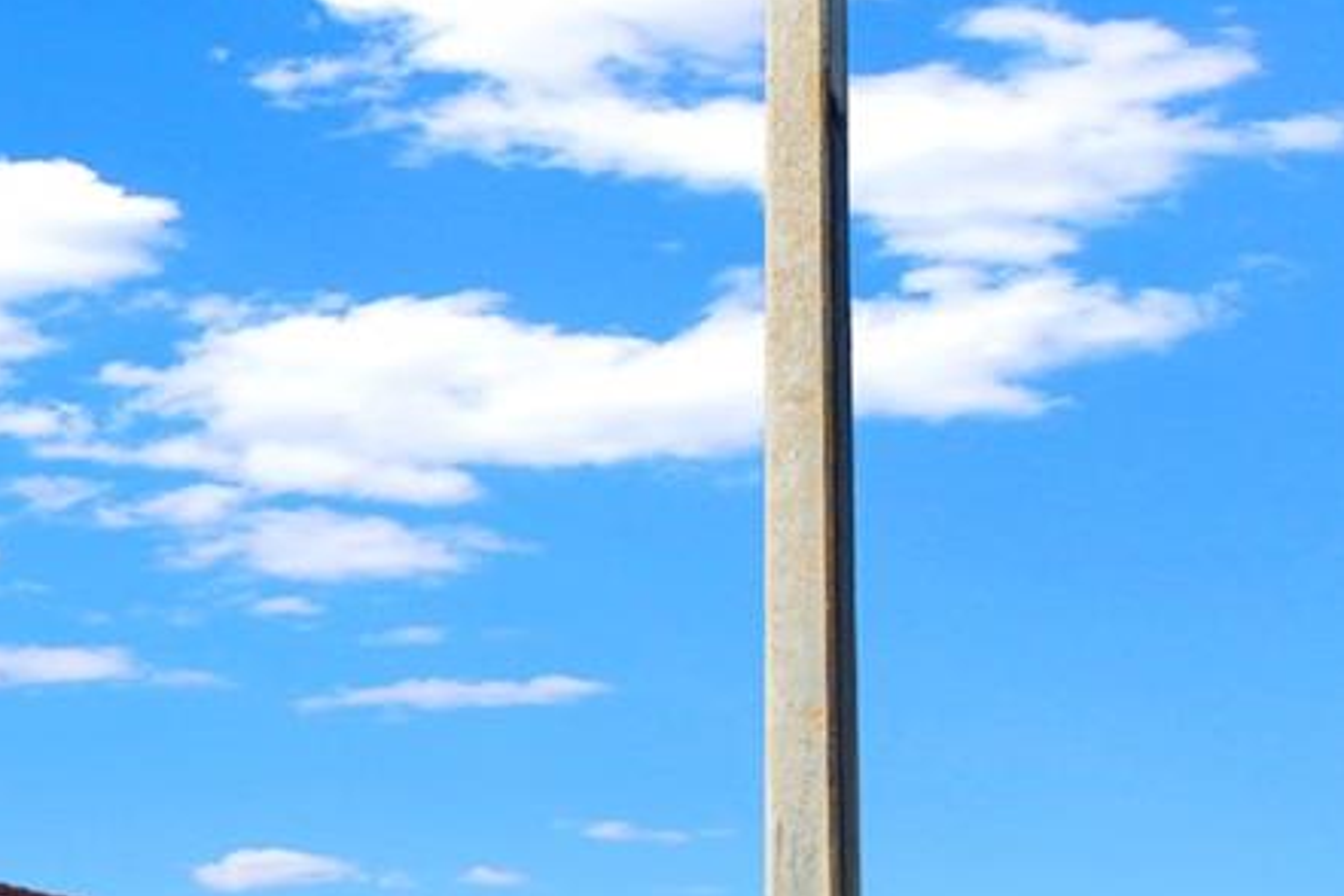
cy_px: 1502
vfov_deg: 17.0
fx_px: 2576
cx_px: -908
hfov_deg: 21.7
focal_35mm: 69
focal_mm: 19
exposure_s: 1/200
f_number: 11
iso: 125
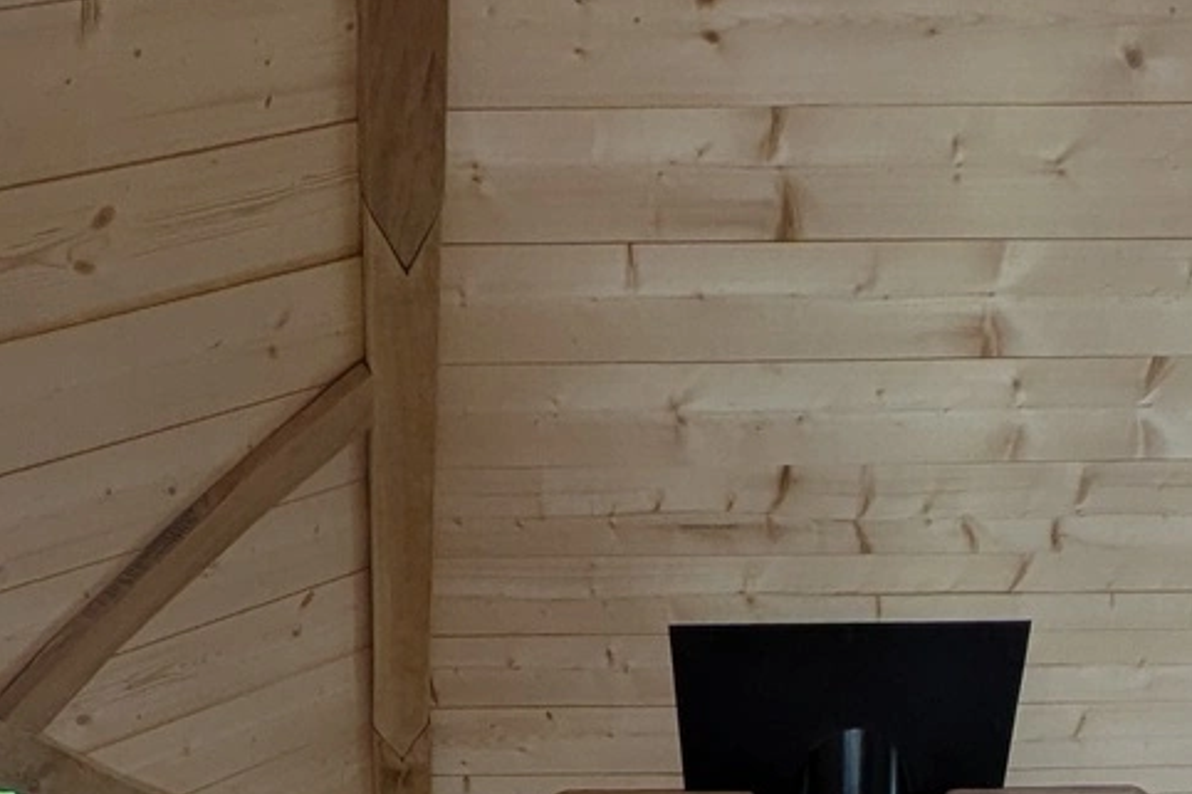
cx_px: 789
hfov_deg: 34.2
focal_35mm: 58
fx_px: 1920
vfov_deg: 17.7
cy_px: 1514
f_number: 2.2
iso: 50
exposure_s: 1/100
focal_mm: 1.83
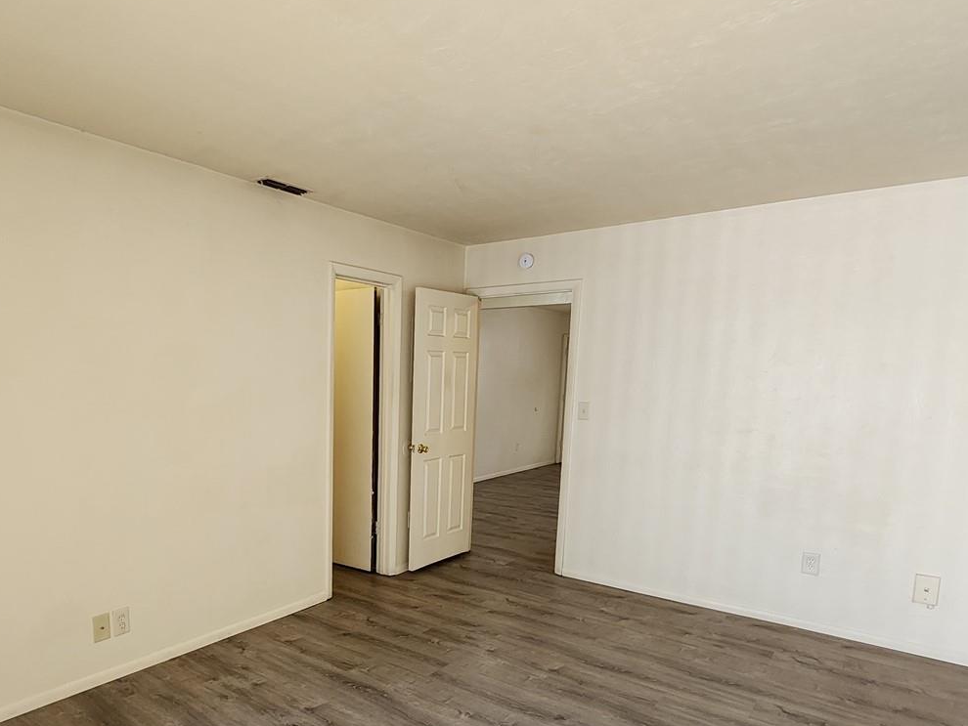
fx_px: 587
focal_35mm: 21
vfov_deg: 62.4
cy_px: 462
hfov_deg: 76.7
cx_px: 330
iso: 250
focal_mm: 2.2
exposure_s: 1/60
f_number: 2.2
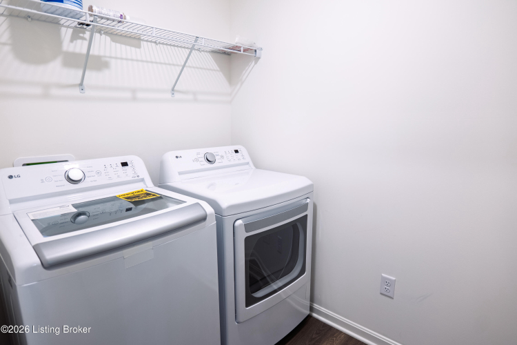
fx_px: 287
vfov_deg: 61.9
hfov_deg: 84.0
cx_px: 258
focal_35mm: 20
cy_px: 172
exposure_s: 1/20
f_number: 3.5
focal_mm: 20
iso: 640
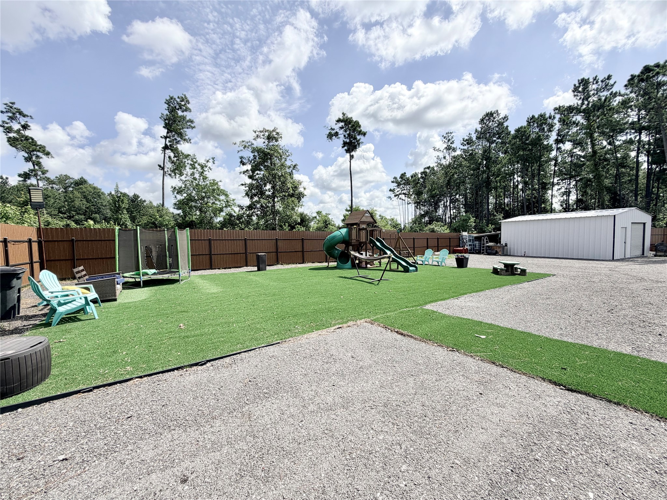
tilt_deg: -2.8
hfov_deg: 102.1
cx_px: 334
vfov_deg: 85.7
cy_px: 250
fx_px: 270
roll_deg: +1.4
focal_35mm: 14
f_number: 2.2
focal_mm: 2.22
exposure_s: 1/1087
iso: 20
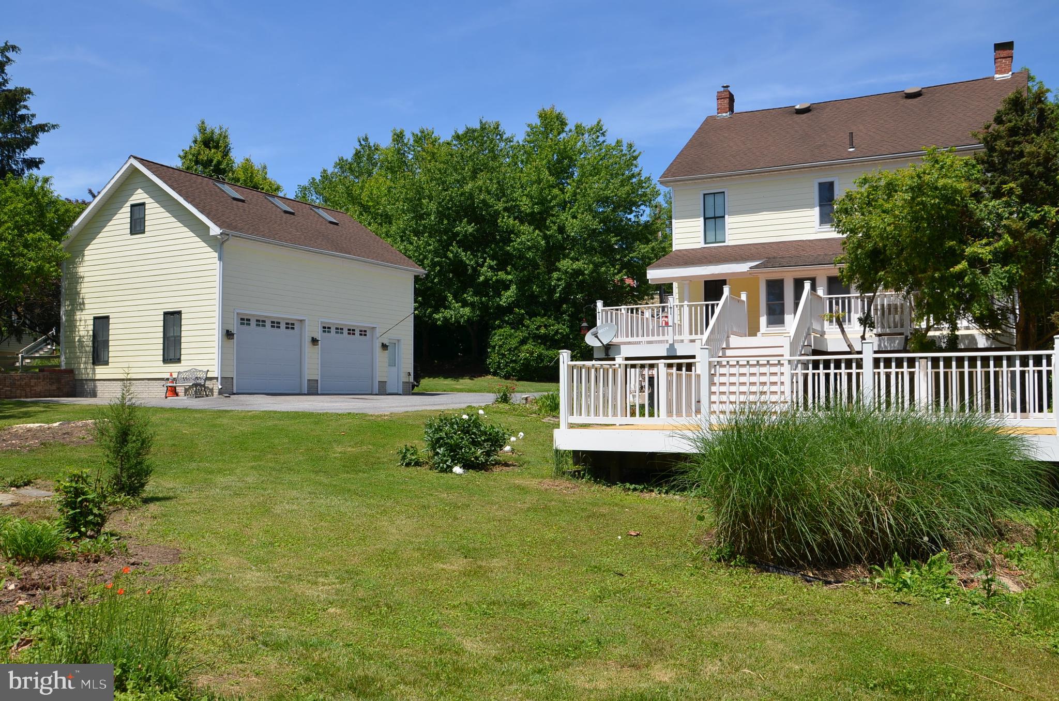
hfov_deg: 59.6
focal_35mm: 32
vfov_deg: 41.5
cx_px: 530
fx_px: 925
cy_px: 350
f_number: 8
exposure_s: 1/250
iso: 110
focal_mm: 21
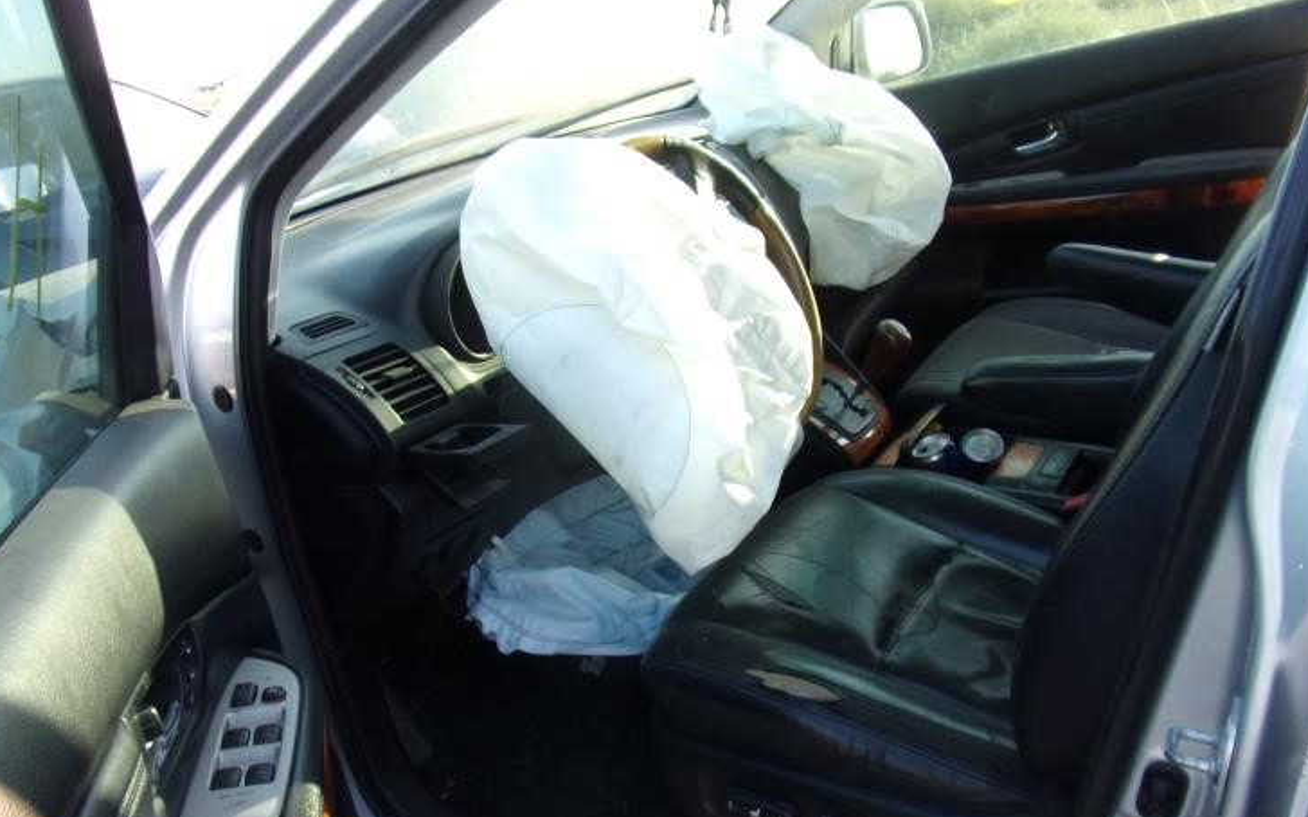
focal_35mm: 28
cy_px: 506
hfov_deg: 66.5
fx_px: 998
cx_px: 641
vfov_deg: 44.2
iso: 80
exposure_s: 1/75
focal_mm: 4.3
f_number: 3.3
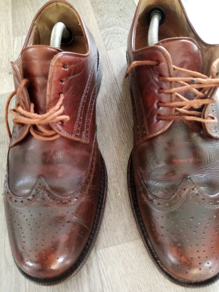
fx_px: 219
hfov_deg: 53.1
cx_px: 110
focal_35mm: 26
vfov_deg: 67.3
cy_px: 146
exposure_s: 1/33.3
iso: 263
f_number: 1.8
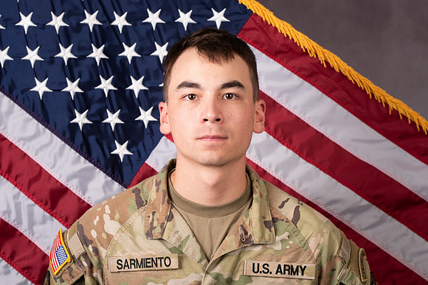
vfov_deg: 11.4
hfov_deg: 17.0
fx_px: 1433
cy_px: 134
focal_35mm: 121
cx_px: 209
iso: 100
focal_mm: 86
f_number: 6.3
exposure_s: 1/160
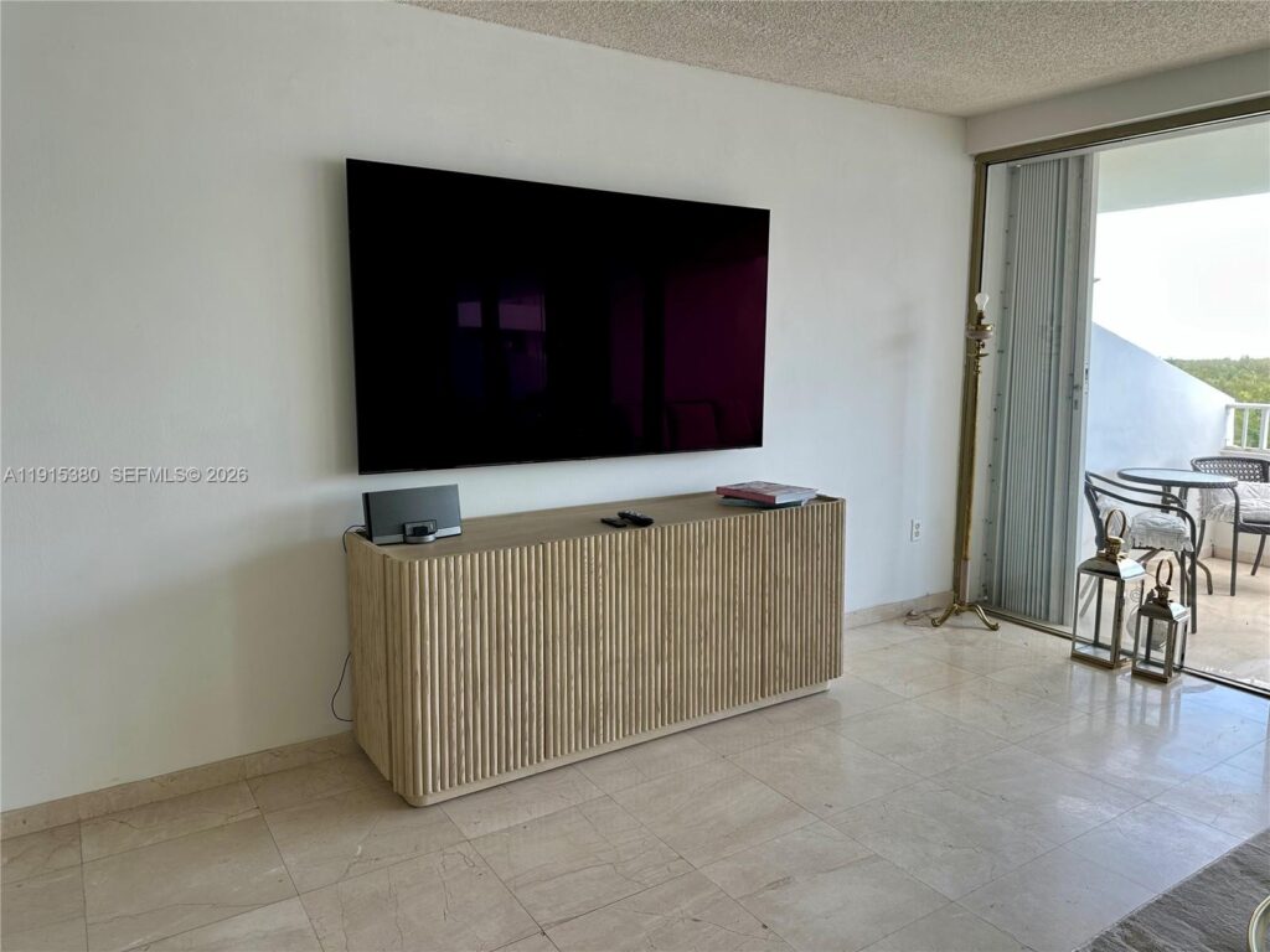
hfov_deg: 71.6
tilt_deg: -7.3
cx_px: 635
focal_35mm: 24
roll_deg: -0.1
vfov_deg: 56.8
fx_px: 881
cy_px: 476
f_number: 1.78
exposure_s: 1/125
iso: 50
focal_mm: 6.86
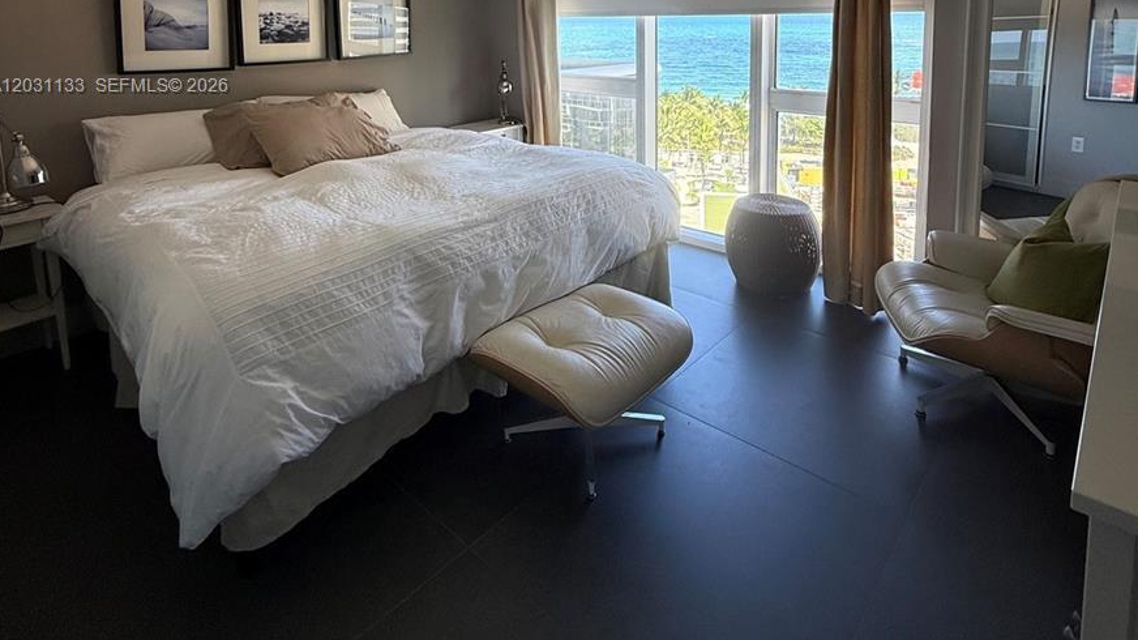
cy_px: 88
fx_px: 634
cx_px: 574
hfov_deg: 83.9
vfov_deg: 48.9
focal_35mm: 21
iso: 100
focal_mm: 2.22
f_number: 2.2
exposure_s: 1/99
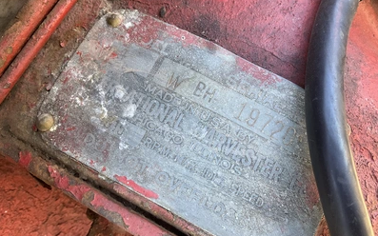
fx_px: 319
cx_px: 189
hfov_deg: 61.2
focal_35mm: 31
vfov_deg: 40.5
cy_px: 132
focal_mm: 3
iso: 64
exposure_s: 1/122
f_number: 1.8
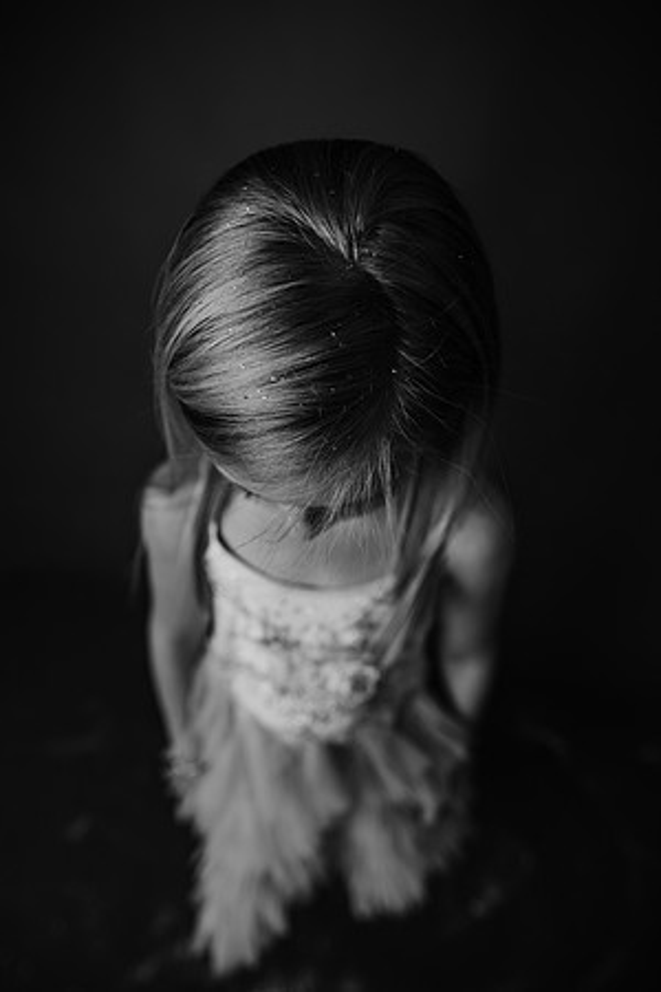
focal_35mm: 24
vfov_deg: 73.7
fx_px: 661
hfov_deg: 53.1
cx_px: 330
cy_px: 496
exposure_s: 1/160
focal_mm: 24
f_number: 2.8
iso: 100
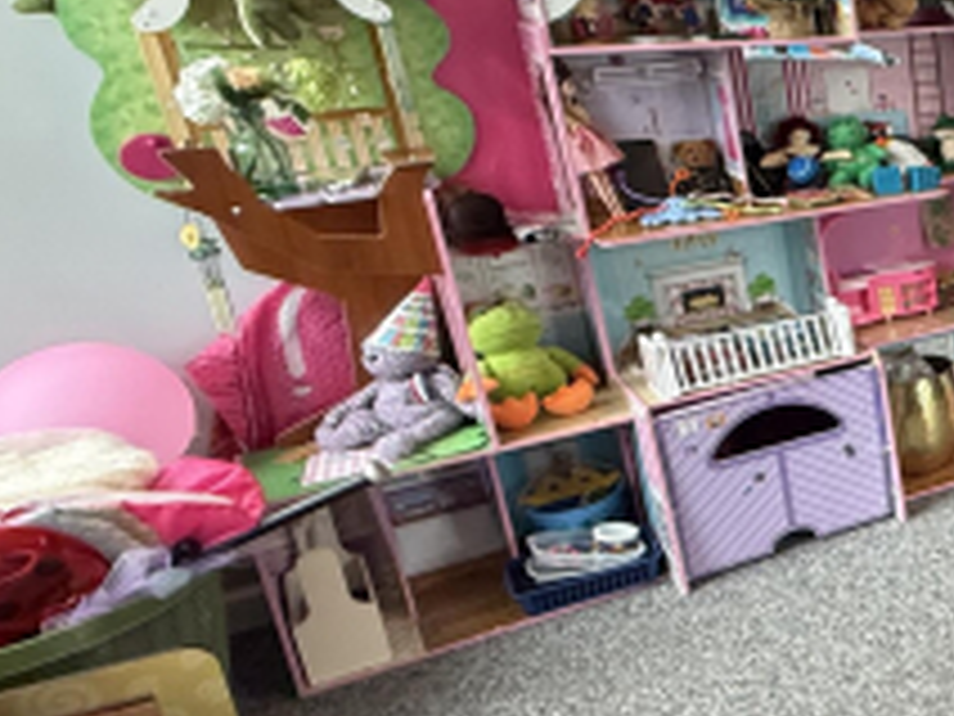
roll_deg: -0.5
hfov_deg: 27.0
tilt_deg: -15.8
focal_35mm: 44
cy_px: 288
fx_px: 1213
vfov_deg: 32.8
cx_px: 1492
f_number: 2.2
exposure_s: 1/60
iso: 250
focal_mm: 2.22
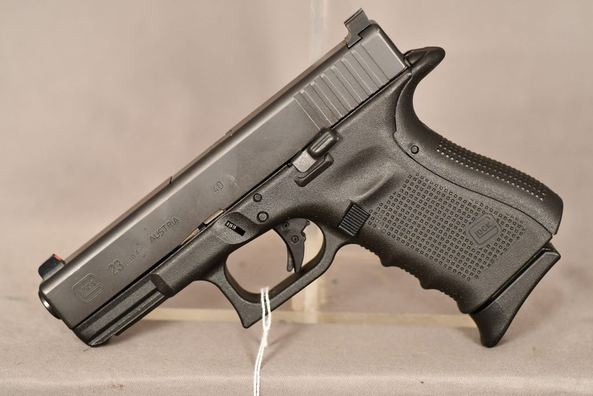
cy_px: 198
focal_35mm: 90
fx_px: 1483
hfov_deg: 22.6
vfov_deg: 15.2
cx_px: 296
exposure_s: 1/250
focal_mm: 60
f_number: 3.2
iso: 2800
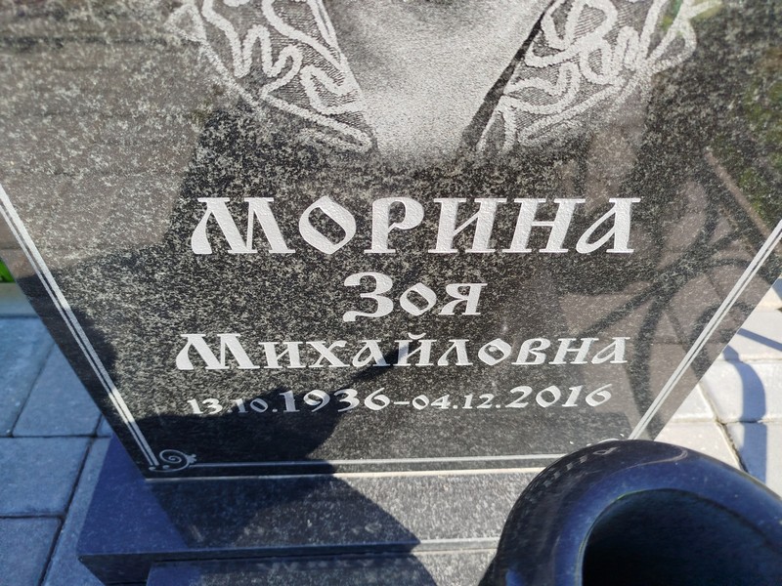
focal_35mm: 24
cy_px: 293
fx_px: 542
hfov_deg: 71.6
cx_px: 391
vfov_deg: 56.8
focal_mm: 5.31
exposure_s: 1/389
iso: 50
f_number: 1.7
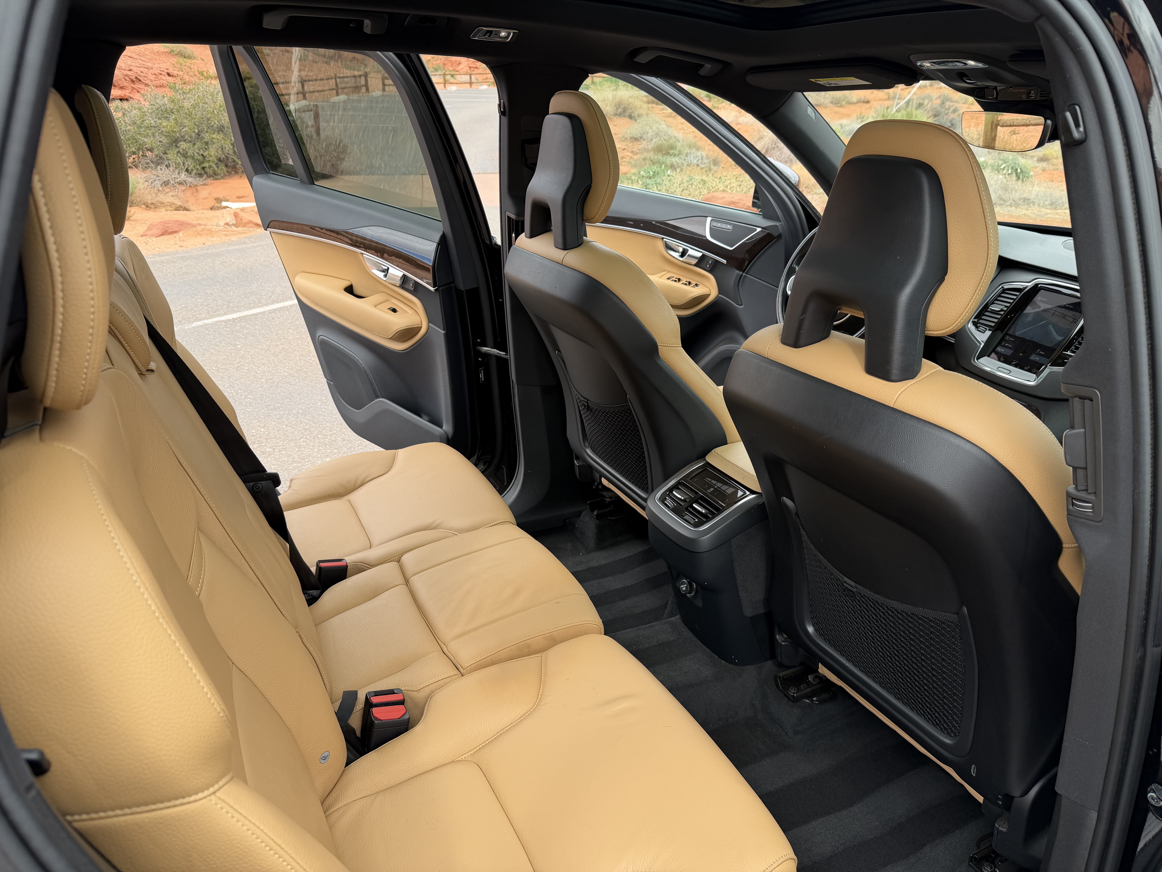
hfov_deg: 71.6
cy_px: 436
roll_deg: -0.9
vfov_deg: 56.8
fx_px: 806
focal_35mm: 24
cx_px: 581
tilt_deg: -25.0
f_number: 1.78
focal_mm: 6.76
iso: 80
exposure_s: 1/627
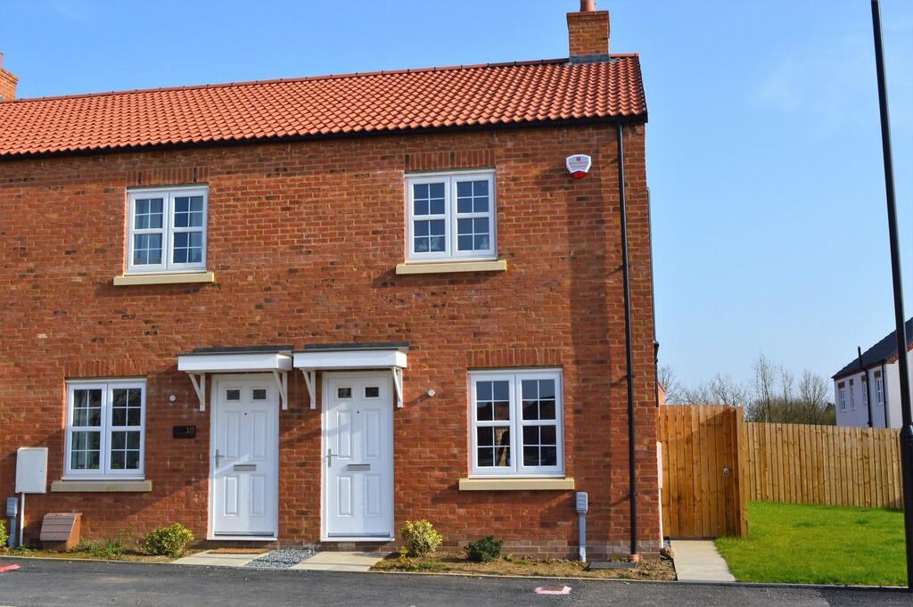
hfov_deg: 48.0
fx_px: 1026
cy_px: 304
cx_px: 456
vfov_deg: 33.0
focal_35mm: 40
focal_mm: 27
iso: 360
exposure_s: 1/500
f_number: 11
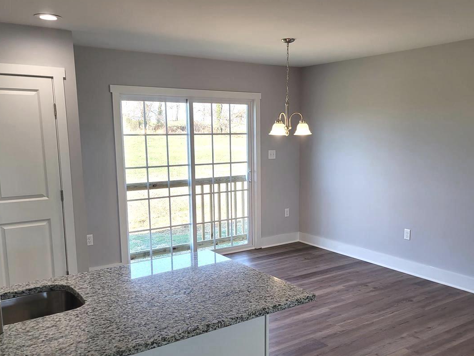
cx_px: 252
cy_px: 208
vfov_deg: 41.6
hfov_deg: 53.9
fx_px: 466
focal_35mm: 34
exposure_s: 1/120
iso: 64
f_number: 1.8
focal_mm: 7
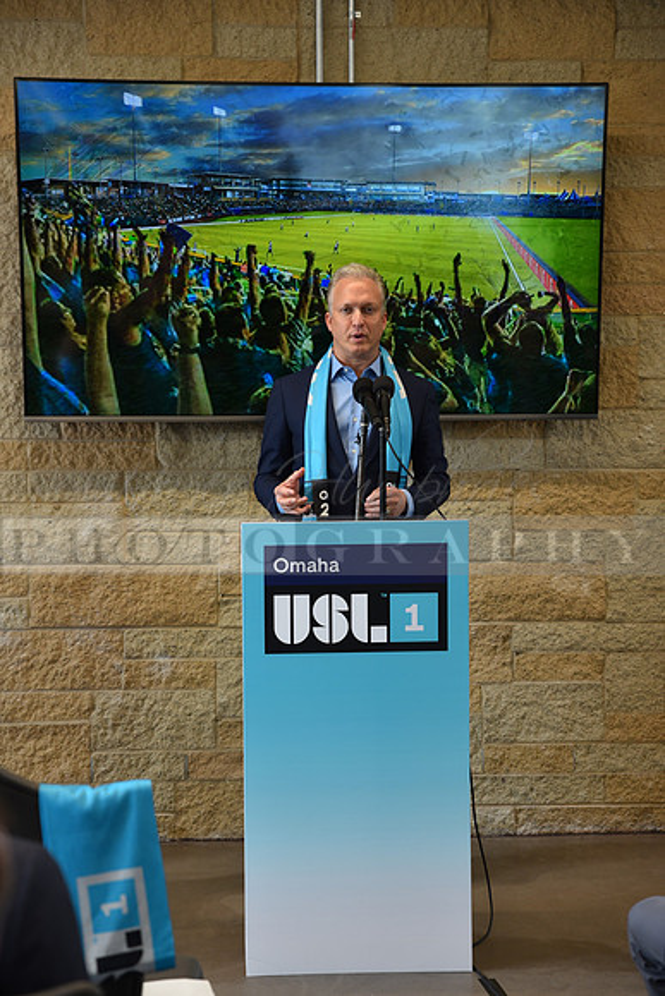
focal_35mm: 70
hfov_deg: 19.5
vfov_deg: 28.8
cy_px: 498
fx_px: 1938
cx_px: 332
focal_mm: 70
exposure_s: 1/60
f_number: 3.5
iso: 400
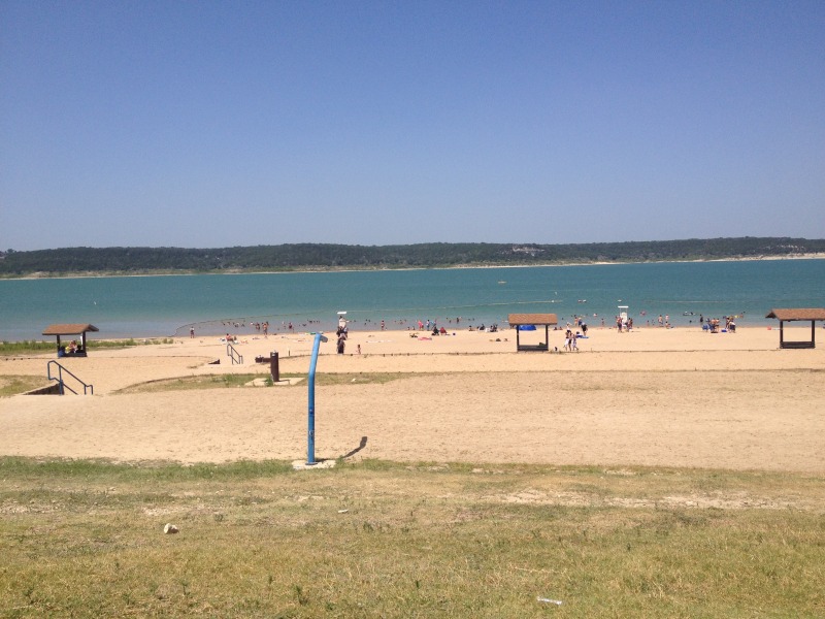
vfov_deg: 40.7
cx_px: 412
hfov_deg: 52.6
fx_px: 834
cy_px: 310
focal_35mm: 35
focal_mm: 4.28
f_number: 2.4
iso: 50
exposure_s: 1/2762
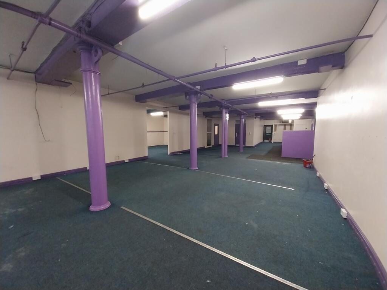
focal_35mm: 13
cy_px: 145
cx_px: 194
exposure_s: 1/25
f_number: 2.2
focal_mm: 1.13
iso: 320
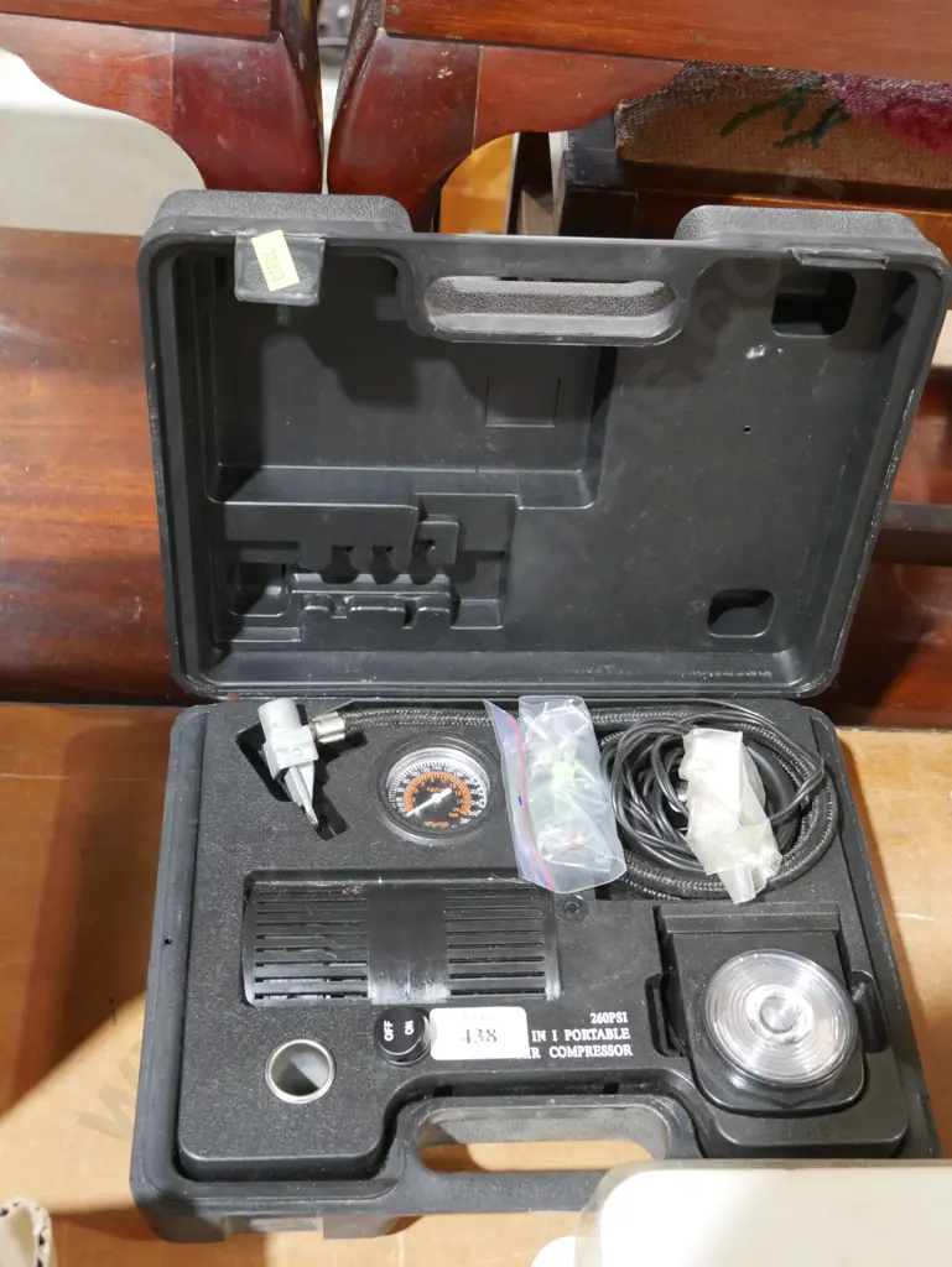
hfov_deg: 34.4
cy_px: 634
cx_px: 476
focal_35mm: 42
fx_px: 1539
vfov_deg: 44.8
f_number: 4.6
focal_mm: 21
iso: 2500
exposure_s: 1/60
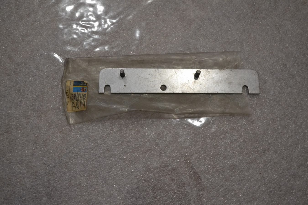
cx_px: 154
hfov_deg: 53.1
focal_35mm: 36
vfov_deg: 36.9
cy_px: 102
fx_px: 308
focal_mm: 24
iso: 2200
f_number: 4
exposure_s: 1/60
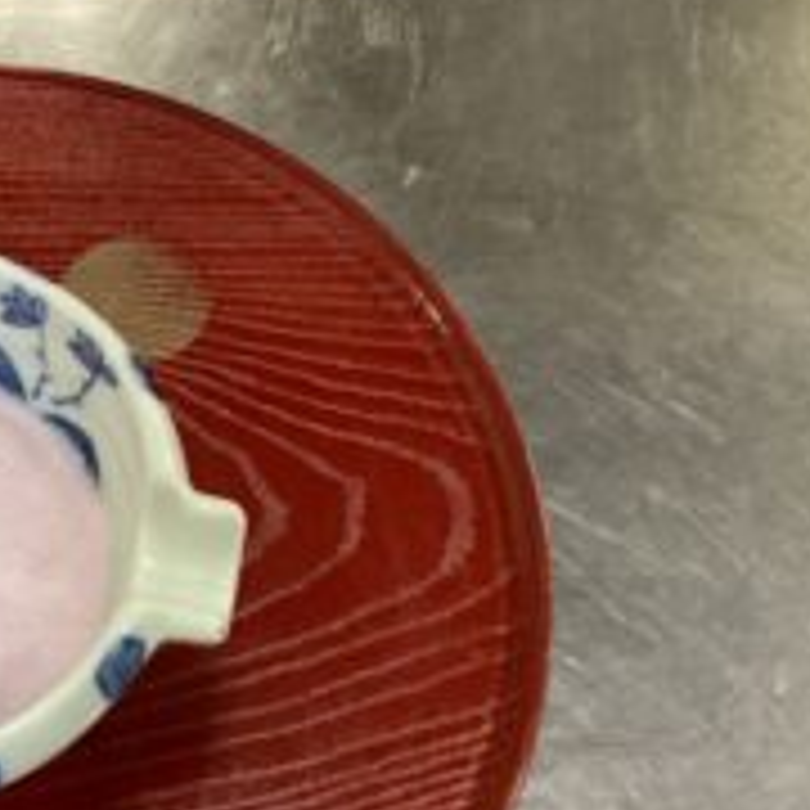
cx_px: 29
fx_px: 1509
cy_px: 565
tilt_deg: -65.2
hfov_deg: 28.5
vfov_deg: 29.7
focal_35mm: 57
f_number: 2.4
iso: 250
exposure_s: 1/60
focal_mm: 3.3
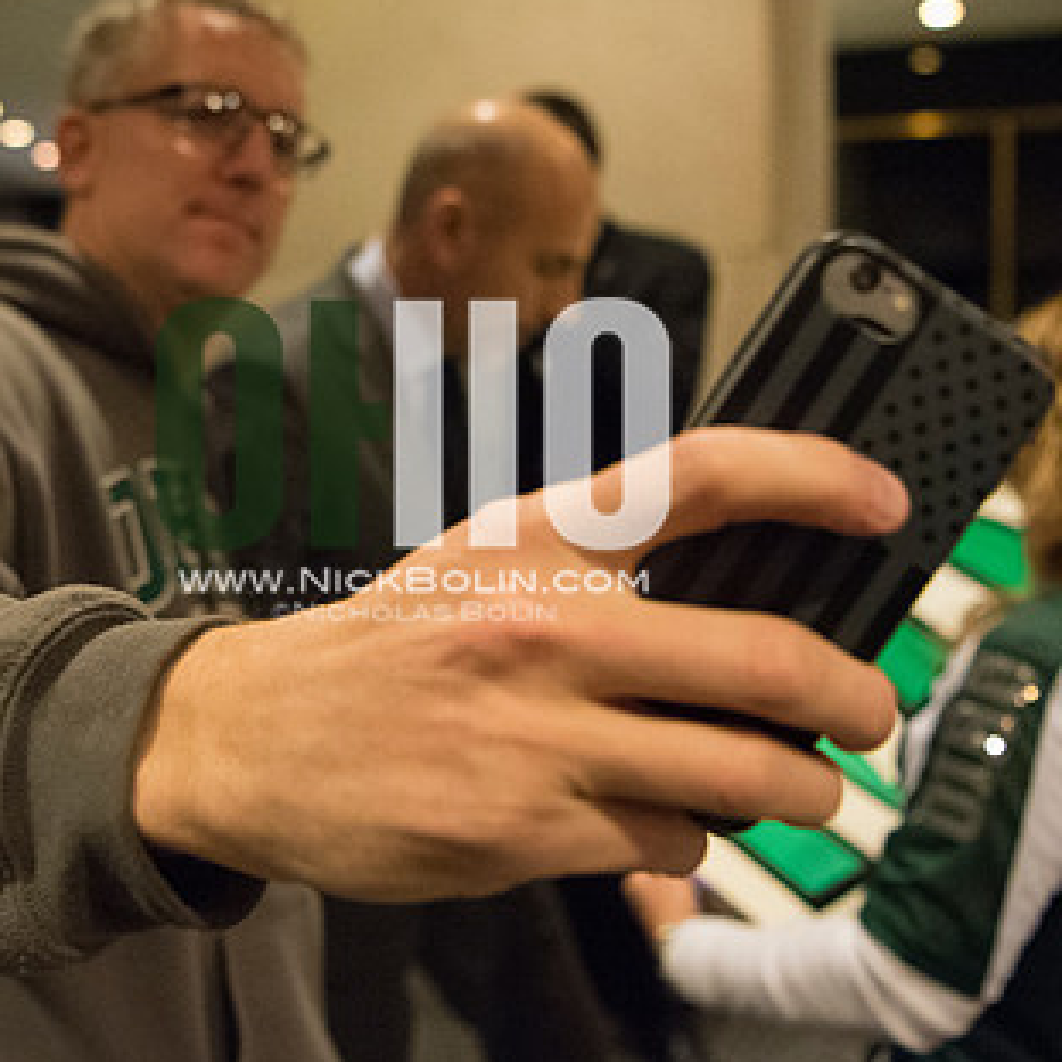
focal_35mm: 38
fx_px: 1319
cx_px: 413
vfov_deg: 43.8
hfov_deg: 43.6
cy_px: 459
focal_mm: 24
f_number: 2.8
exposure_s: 1/160
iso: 12800
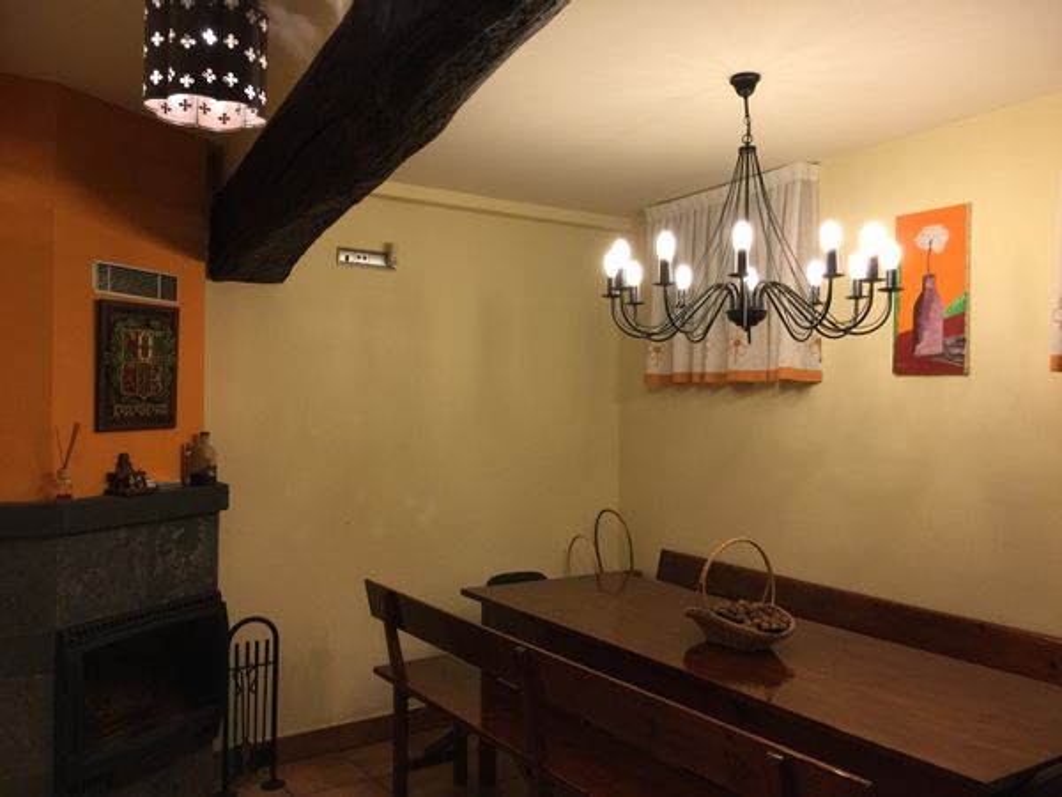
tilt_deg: +0.5
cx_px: 531
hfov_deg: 61.7
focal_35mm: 29
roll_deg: -0.9
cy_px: 398
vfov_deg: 48.2
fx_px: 890
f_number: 2.2
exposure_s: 1/33
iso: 64
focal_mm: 4.15
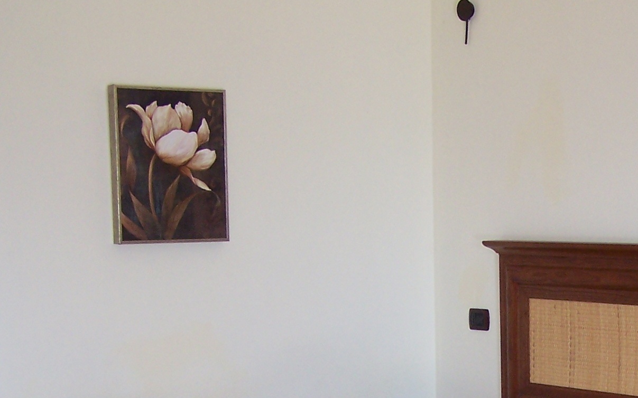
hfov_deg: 23.3
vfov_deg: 14.7
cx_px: 596
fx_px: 1495
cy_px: 464
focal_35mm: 86
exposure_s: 1/60
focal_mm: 6.3
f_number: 2.8
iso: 140
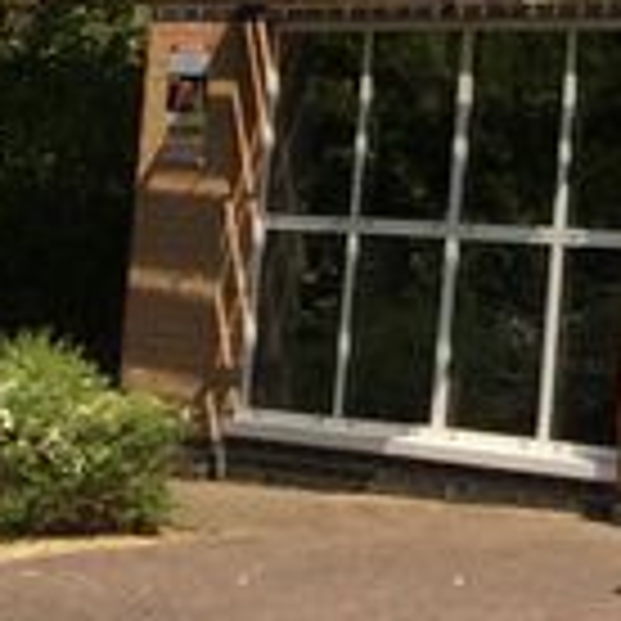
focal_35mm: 206
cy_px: -853
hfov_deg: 7.0
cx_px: 2259
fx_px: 4181
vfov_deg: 7.9
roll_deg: +2.2
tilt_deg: +10.7
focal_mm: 4.15
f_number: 2.2
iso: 32
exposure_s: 1/2160
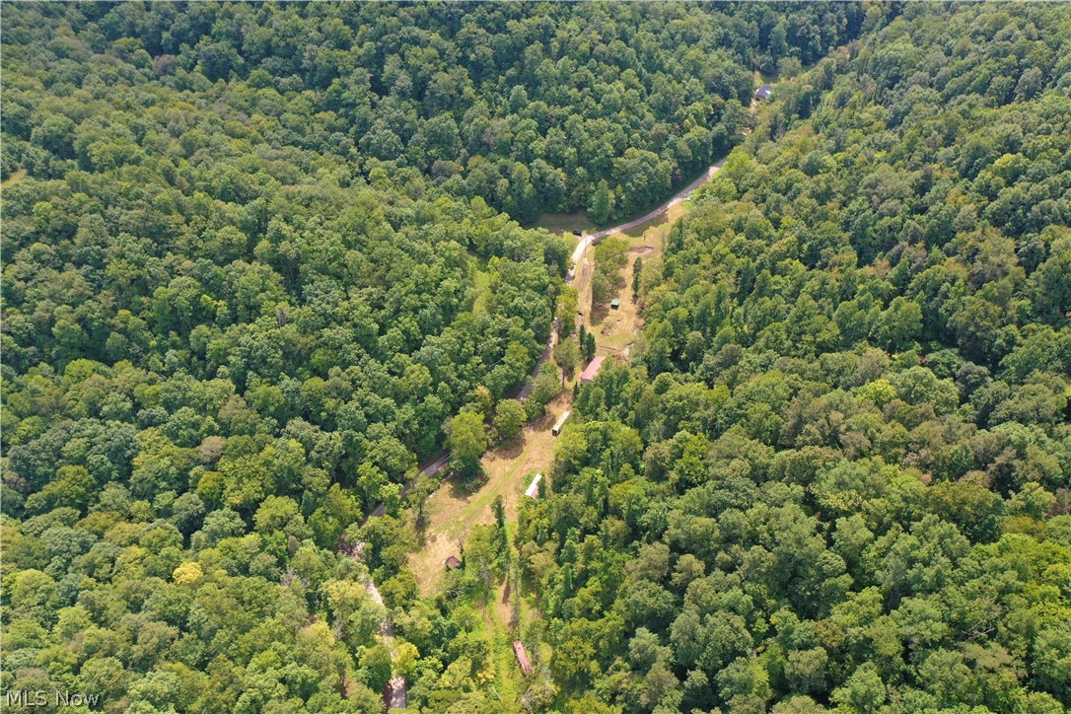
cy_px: 357
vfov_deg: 46.4
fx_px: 833
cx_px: 536
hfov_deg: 65.5
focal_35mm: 28
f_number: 3.5
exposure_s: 1/120
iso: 100
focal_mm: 10.26
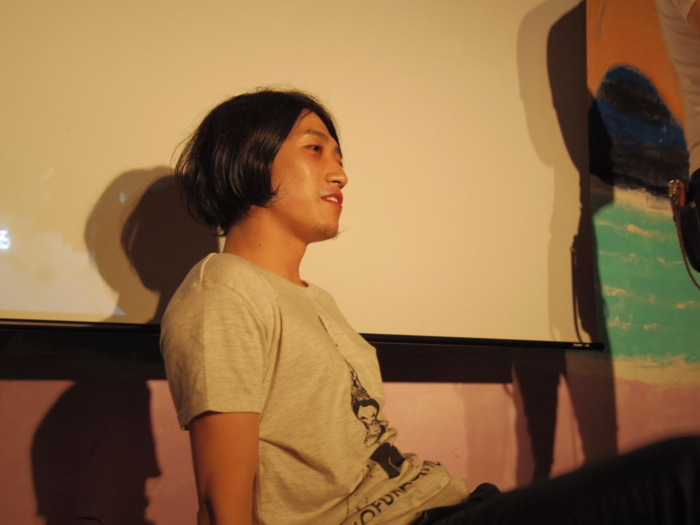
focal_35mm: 47
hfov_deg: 40.4
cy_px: 262
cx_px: 350
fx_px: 950
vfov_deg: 30.9
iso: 500
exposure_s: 1/60
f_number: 1.9
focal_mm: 8.5
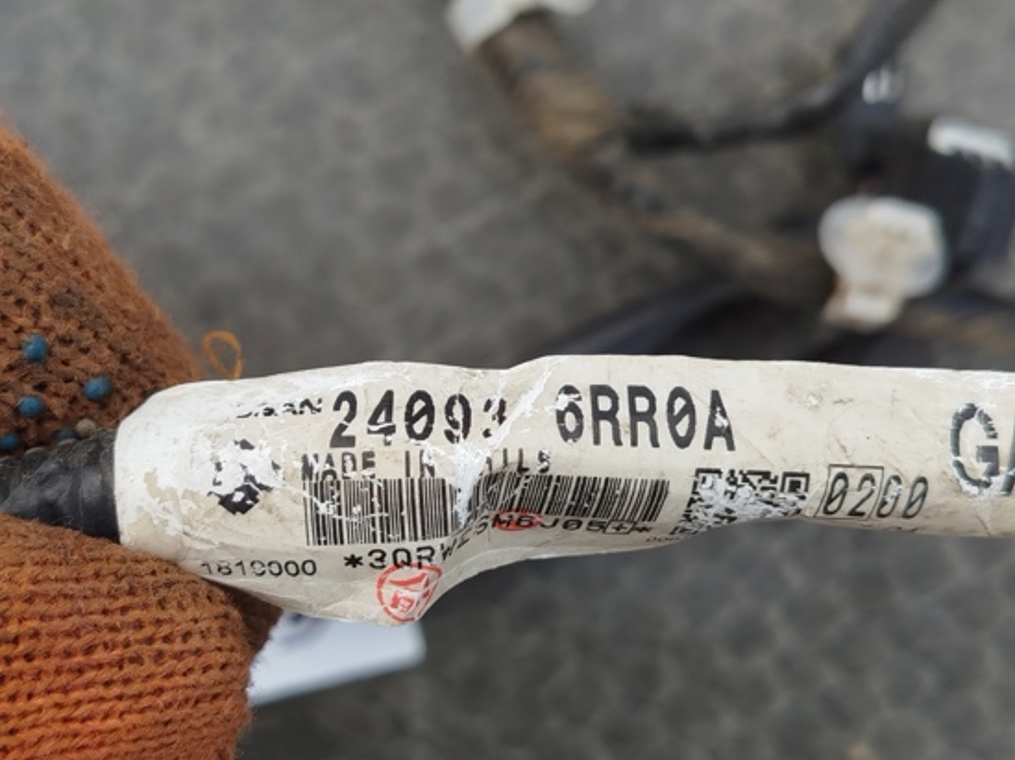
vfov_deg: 26.1
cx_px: 442
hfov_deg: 34.3
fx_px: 1641
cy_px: 355
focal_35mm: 56
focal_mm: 5.31
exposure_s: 1/100
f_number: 1.7
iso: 64
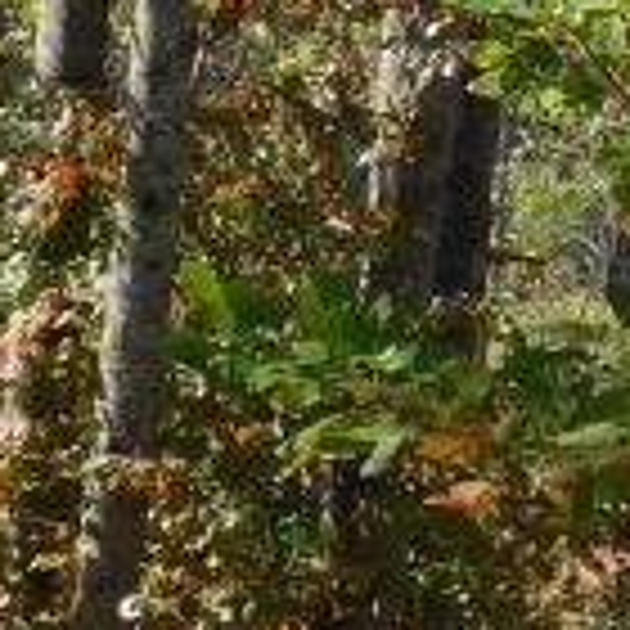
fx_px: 9472
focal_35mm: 460
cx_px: 351
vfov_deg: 3.8
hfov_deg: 3.8
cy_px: -76
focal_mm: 12.6
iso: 125
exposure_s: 1/320
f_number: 4.3
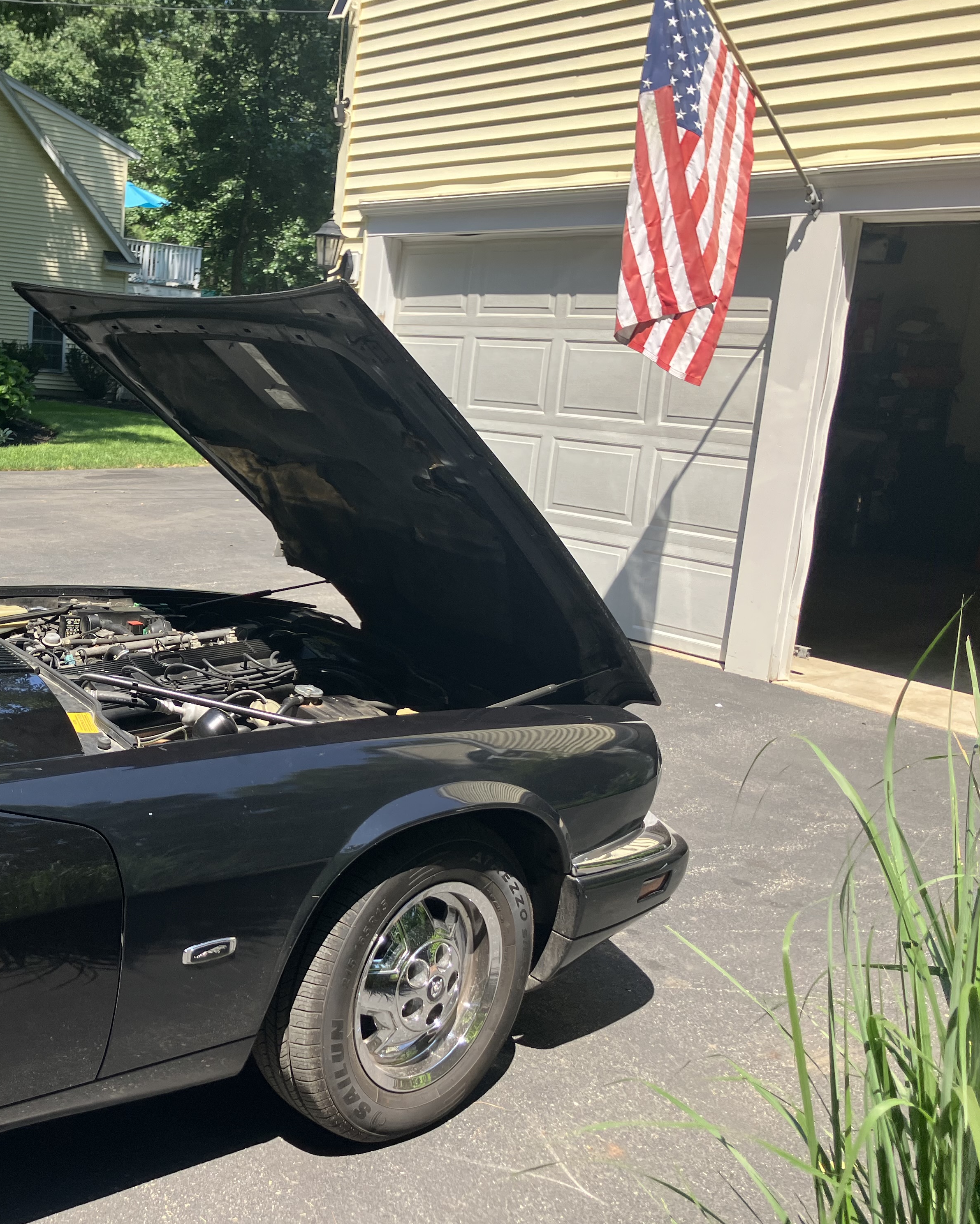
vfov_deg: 49.1
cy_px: 610
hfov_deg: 38.7
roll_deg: -2.9
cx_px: 205
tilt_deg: -8.2
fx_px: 1341
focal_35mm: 37
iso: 32
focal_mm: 3.99
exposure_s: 1/759
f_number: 1.8
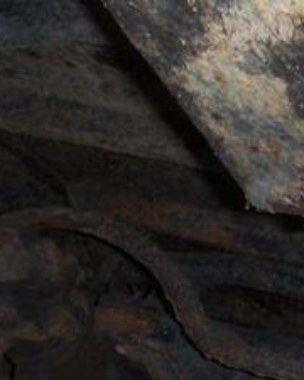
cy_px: 353
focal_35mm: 114
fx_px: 1282
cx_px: 356
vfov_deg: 16.6
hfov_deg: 13.2
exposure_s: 1/60
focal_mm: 6.5
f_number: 3.5
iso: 100
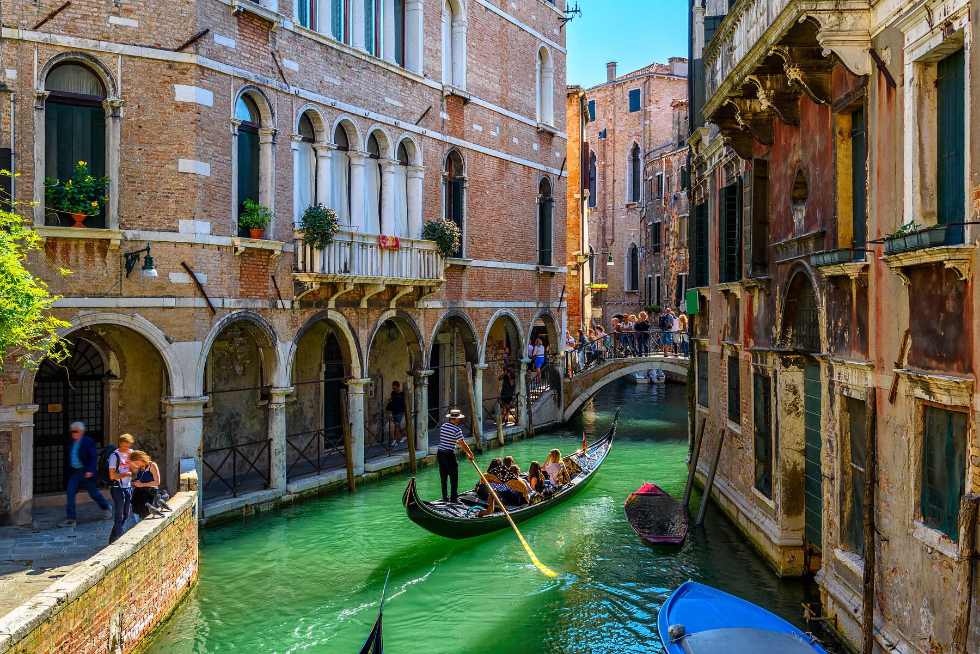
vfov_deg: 35.1
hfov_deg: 50.7
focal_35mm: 38
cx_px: 490
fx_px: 1035
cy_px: 327
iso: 100
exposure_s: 1/160
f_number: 8
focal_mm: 38
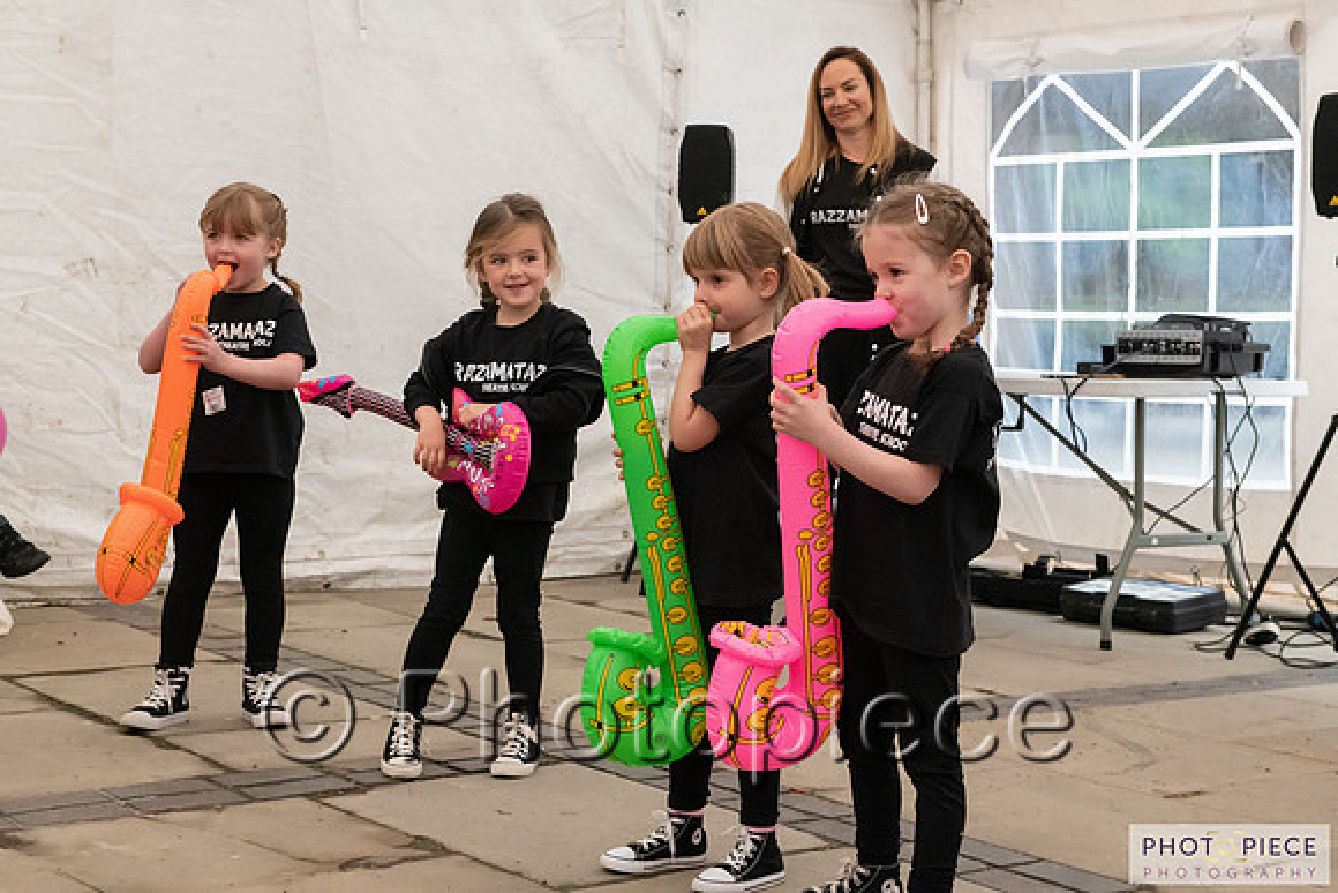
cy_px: 446
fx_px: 2305
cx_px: 669
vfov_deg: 21.9
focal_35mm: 62
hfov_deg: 32.4
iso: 6400
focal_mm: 62
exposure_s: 1/800
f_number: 8
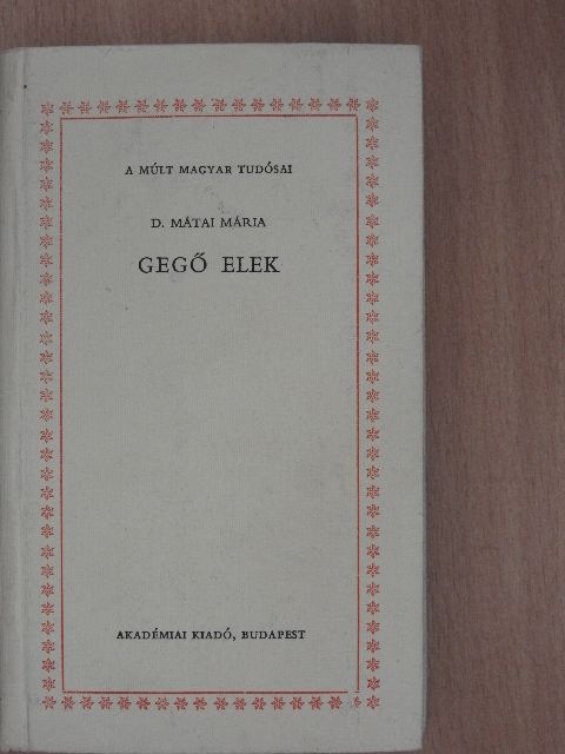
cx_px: 282
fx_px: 1523
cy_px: 377
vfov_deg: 27.8
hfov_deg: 21.0
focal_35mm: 70
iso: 320
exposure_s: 1/30
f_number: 4.5
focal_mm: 12.5
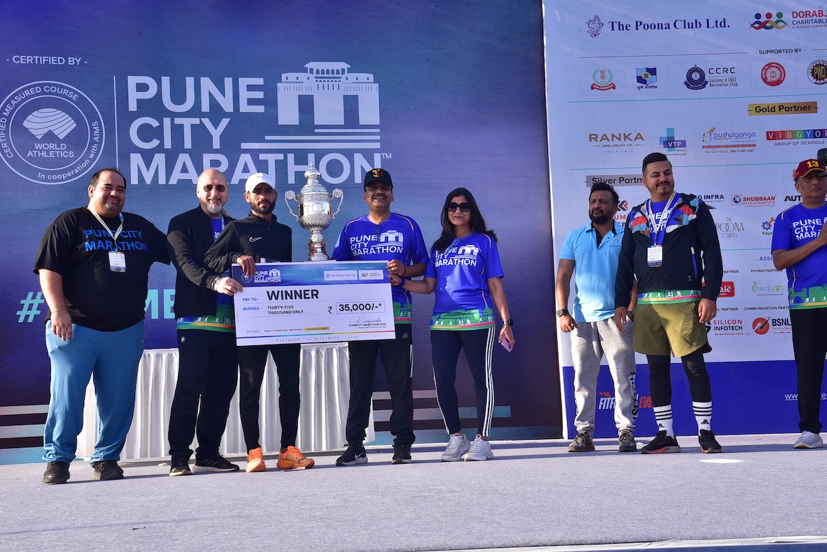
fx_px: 1425
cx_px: 414
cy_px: 276
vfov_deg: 21.9
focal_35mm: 62
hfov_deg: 32.4
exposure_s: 1/125
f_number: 13
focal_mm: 62
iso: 400
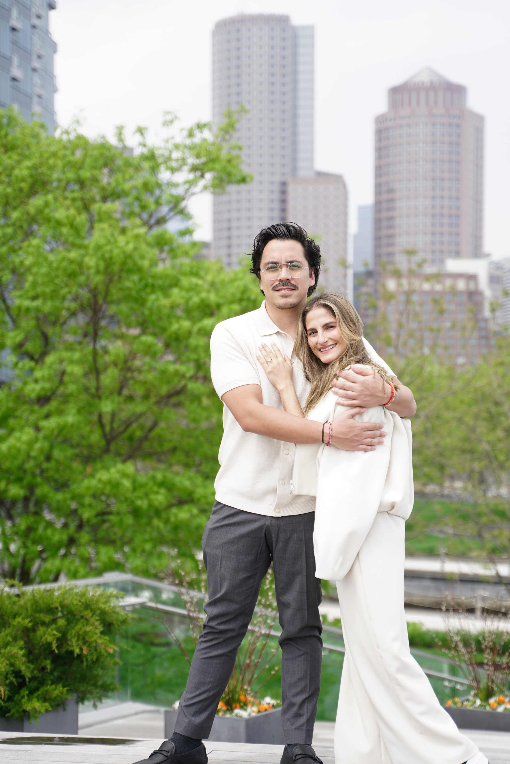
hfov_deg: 19.7
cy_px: 406
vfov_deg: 29.2
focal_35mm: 69
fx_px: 1466
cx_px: 282
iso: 100
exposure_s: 1/1000
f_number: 2.8
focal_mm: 62
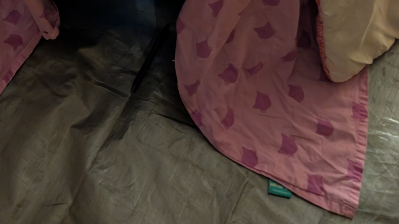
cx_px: 113
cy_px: -178
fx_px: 571
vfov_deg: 17.9
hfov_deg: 37.8
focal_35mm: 54
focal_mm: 6.9
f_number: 1.68
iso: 1355
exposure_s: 1/24
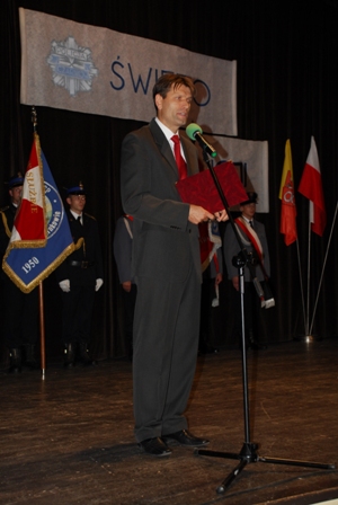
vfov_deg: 37.8
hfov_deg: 25.8
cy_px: 252
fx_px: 737
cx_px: 169
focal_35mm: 52
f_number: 4.2
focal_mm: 35
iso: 320
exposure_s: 1/60
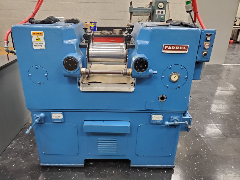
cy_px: 90
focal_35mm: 26
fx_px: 180
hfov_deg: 67.3
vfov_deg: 53.1
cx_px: 120
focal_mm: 4.3
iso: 320
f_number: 2.4
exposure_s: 1/39
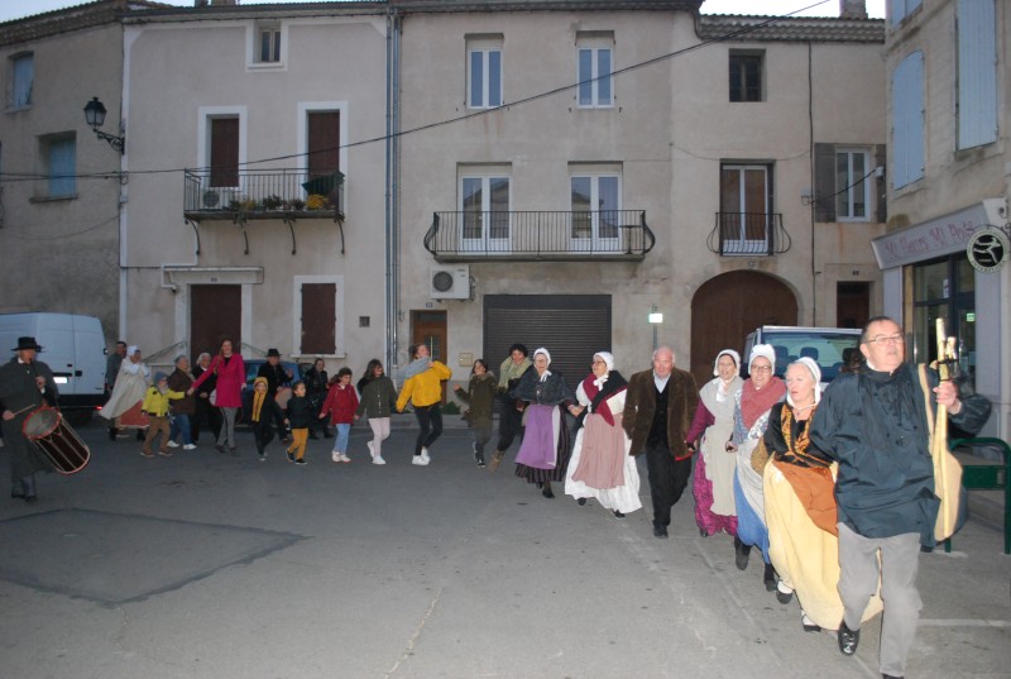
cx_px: 506
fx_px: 760
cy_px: 340
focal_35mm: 27
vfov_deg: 48.1
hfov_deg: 67.3
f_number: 3.5
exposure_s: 1/60
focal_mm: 18
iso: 1000
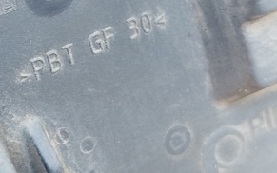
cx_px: 7
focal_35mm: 112
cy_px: 11
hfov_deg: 18.2
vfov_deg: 11.6
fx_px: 846
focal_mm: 5.31
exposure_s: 1/33
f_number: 1.7
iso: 250
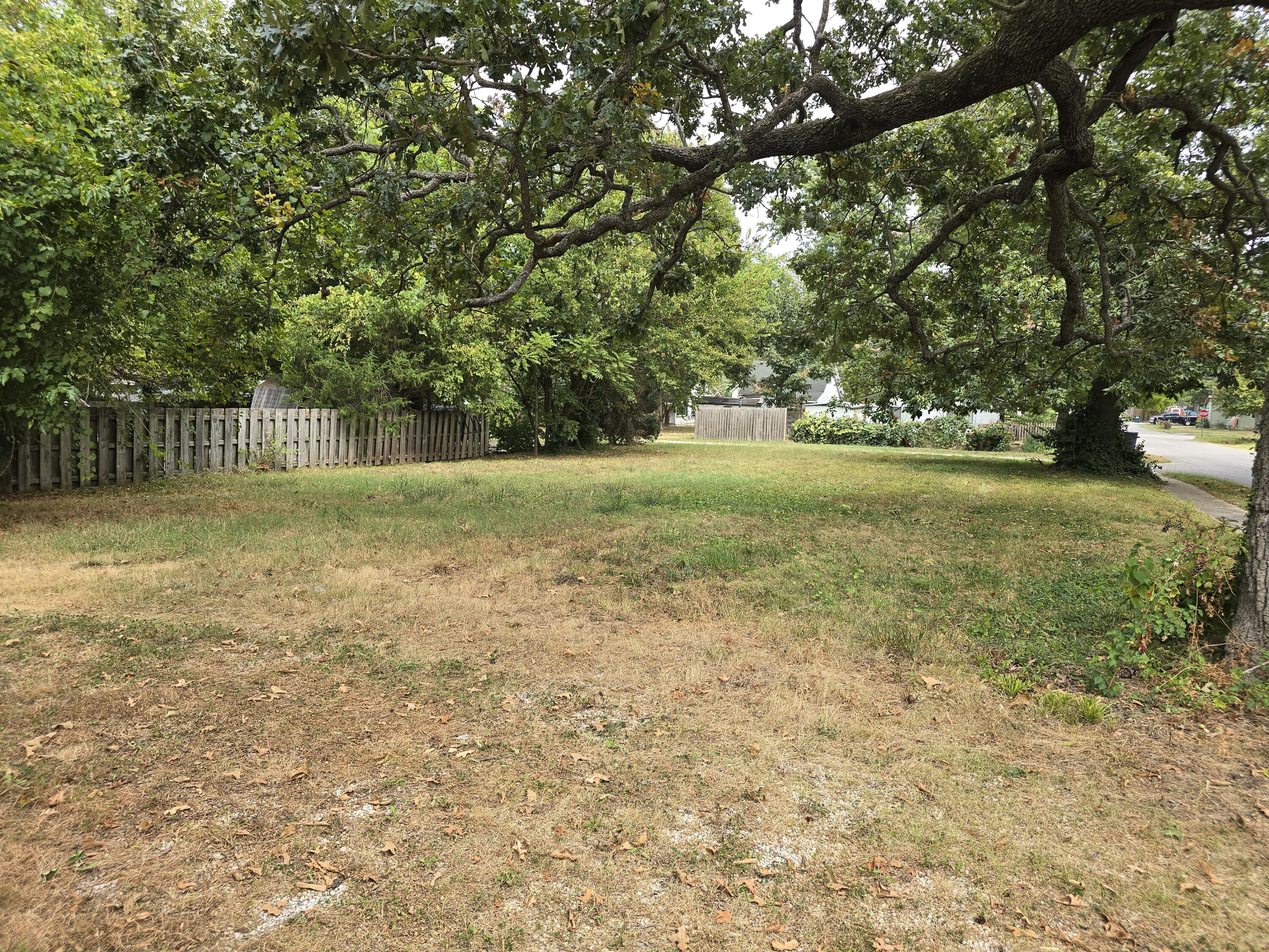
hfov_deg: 73.9
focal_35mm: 23
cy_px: 476
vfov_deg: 58.9
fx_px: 843
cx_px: 634
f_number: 1.7
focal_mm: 6.3
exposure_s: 1/129
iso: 12
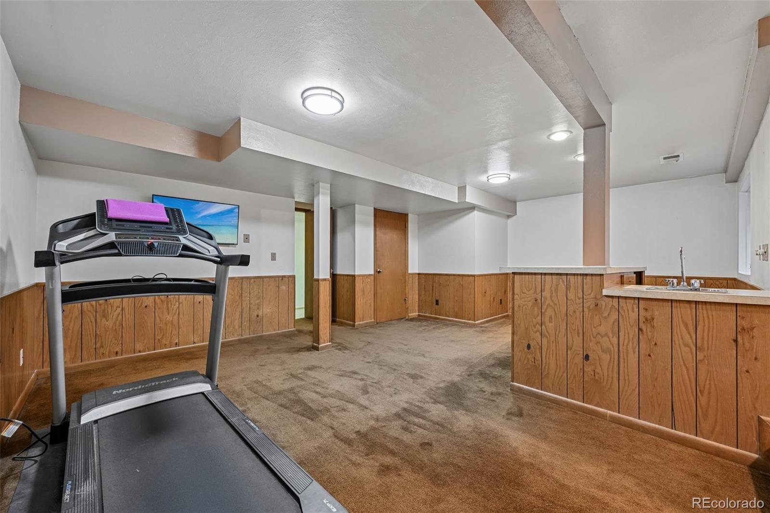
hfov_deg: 104.3
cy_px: 256
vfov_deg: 81.2
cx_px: 385
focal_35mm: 14
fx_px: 299
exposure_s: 1/3.33
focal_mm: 14
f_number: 9
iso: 400
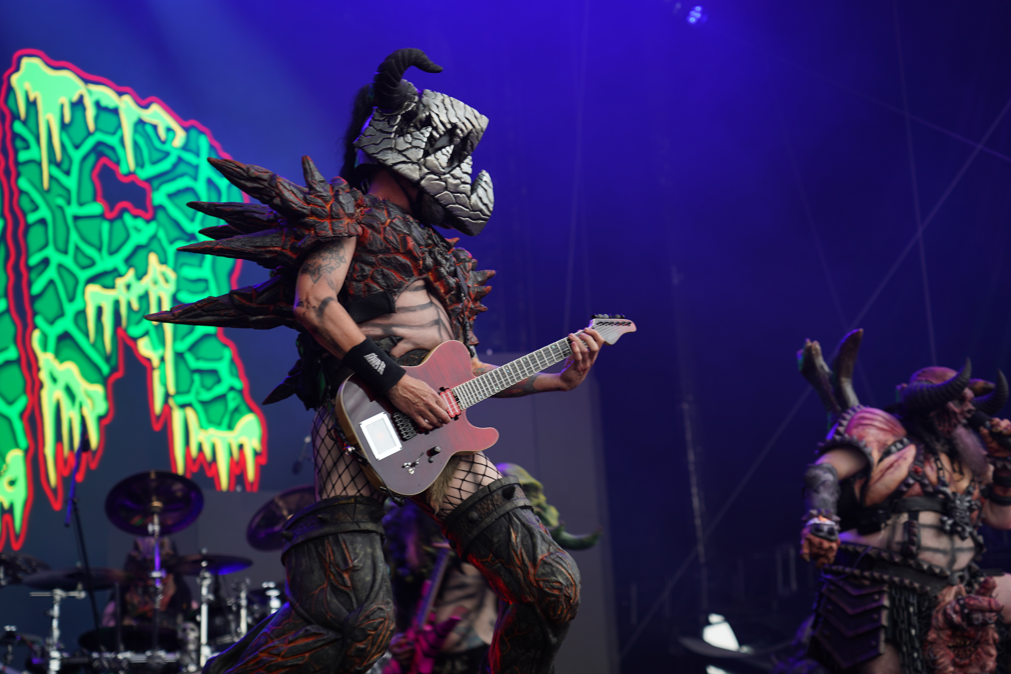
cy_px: 337
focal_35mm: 74
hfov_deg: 27.3
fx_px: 2078
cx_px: 506
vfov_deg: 18.4
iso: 125
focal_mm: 74
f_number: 4
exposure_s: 1/80
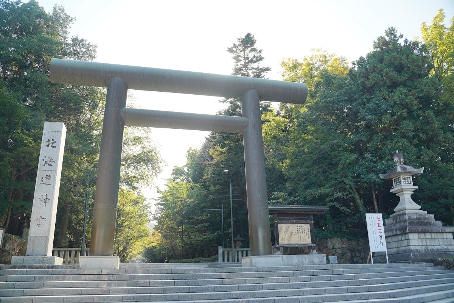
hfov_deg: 65.5
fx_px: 353
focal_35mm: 28
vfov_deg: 46.4
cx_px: 227
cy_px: 152
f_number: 5
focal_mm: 28
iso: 100
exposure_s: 1/100
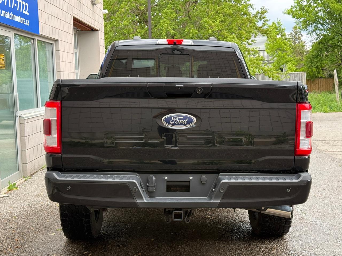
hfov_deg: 39.7
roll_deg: +1.2
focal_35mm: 48
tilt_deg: -6.0
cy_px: 128
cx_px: 171
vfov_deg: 30.3
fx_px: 474
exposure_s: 1/156
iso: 100
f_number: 1.78
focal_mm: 6.76
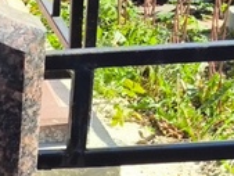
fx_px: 1596
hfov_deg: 7.9
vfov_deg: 6.2
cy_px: 295
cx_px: -267
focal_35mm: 236
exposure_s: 1/499
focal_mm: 4.71
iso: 50
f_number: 1.7
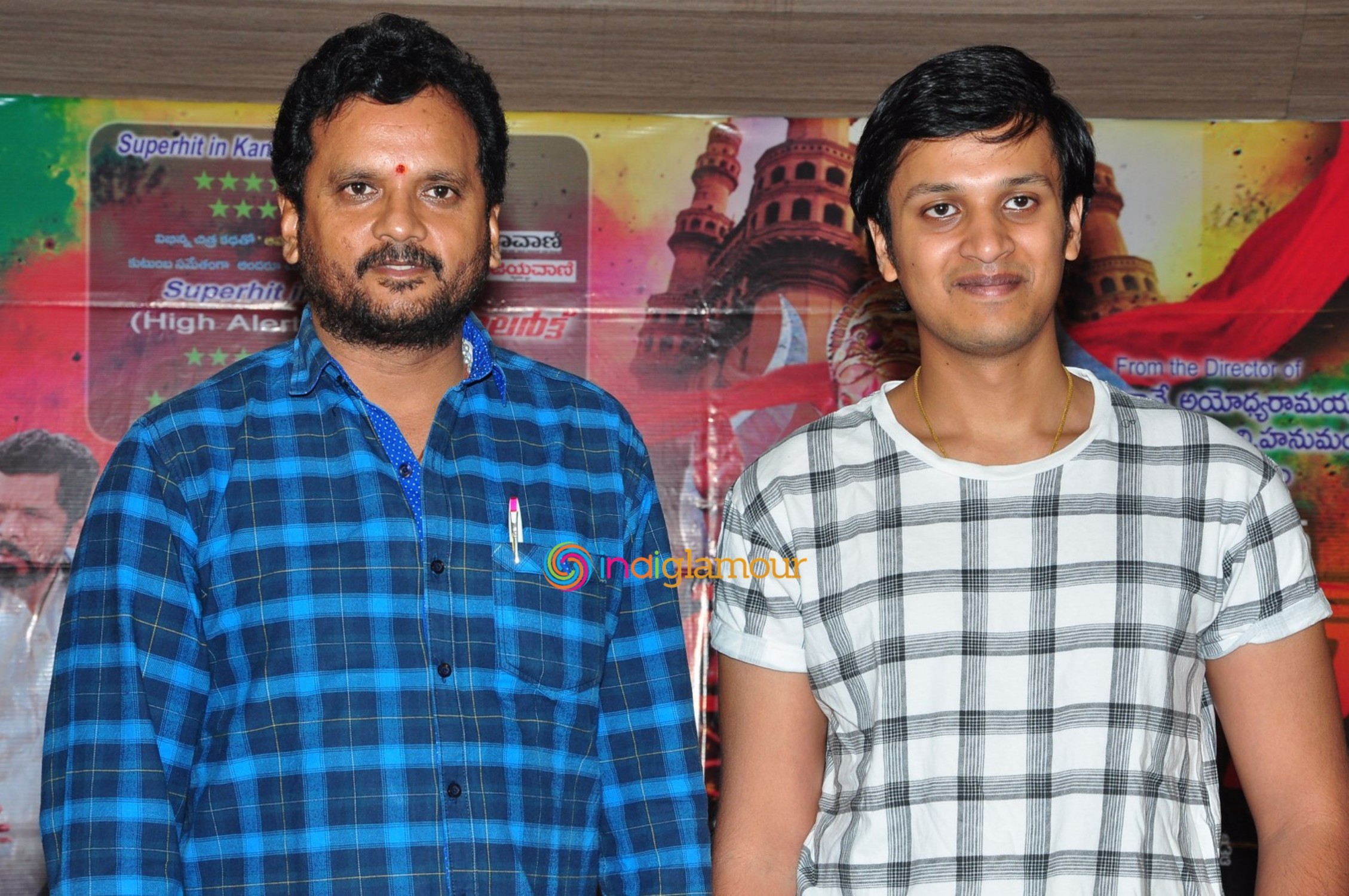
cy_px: 448
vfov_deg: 13.0
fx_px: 3930
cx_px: 674
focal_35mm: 105
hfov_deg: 19.5
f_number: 10
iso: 400
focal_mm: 70
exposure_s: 1/125
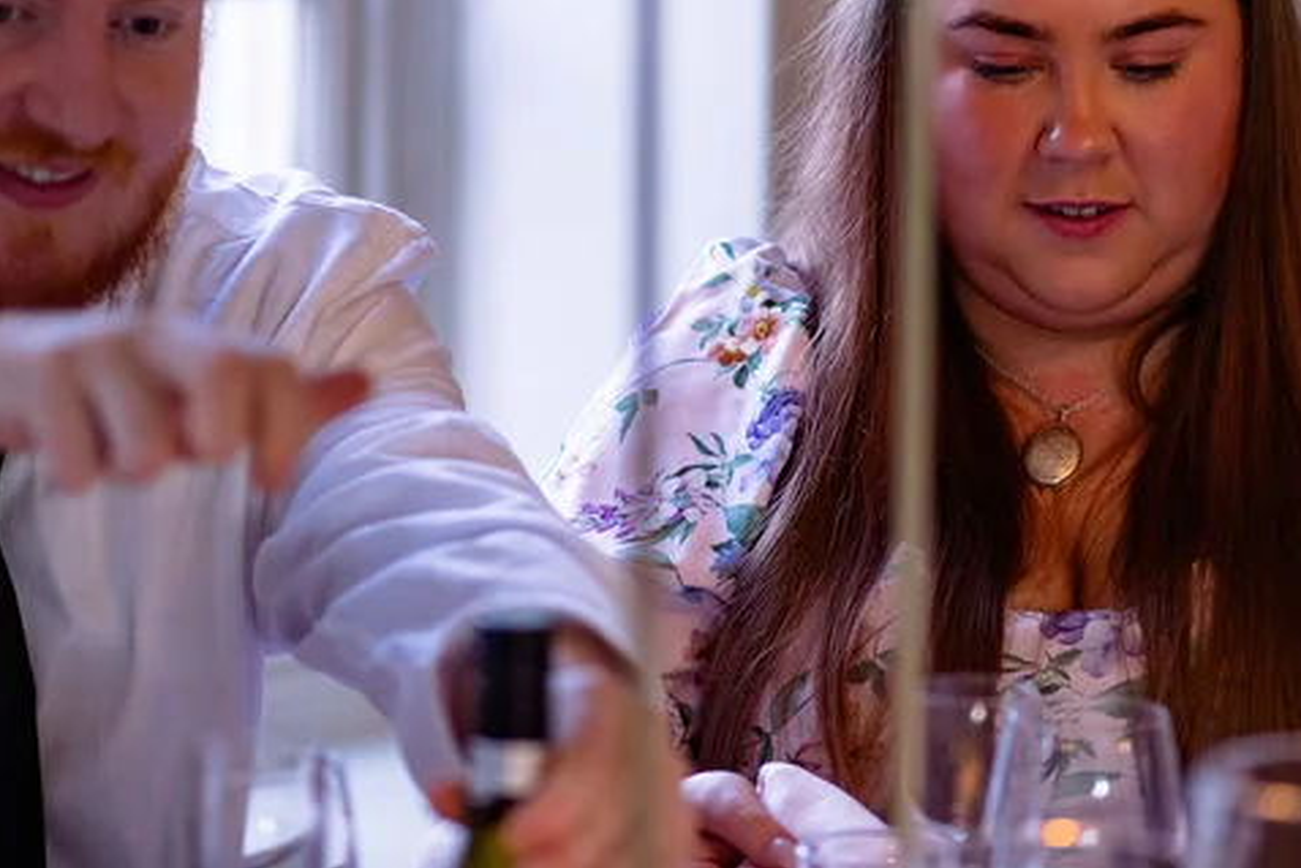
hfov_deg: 11.3
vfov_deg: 7.5
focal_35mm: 182
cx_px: 735
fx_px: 6579
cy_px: 186
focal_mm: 85
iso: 1250
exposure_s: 1/200
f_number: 1.8
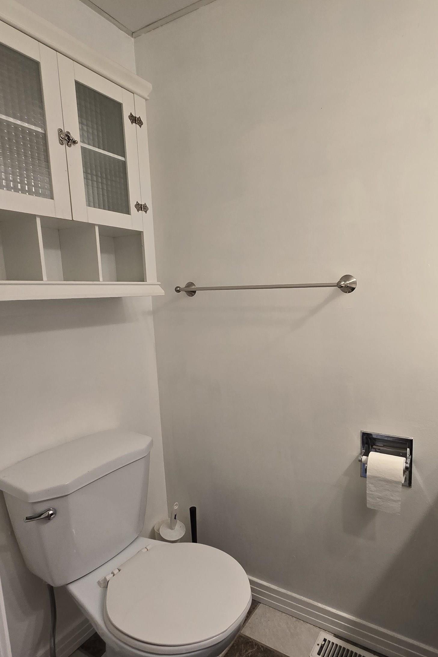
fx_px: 347
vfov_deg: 86.8
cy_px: 345
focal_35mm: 19
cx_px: 279
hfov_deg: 63.5
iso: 64
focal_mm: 2.2
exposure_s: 1/60
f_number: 2.2
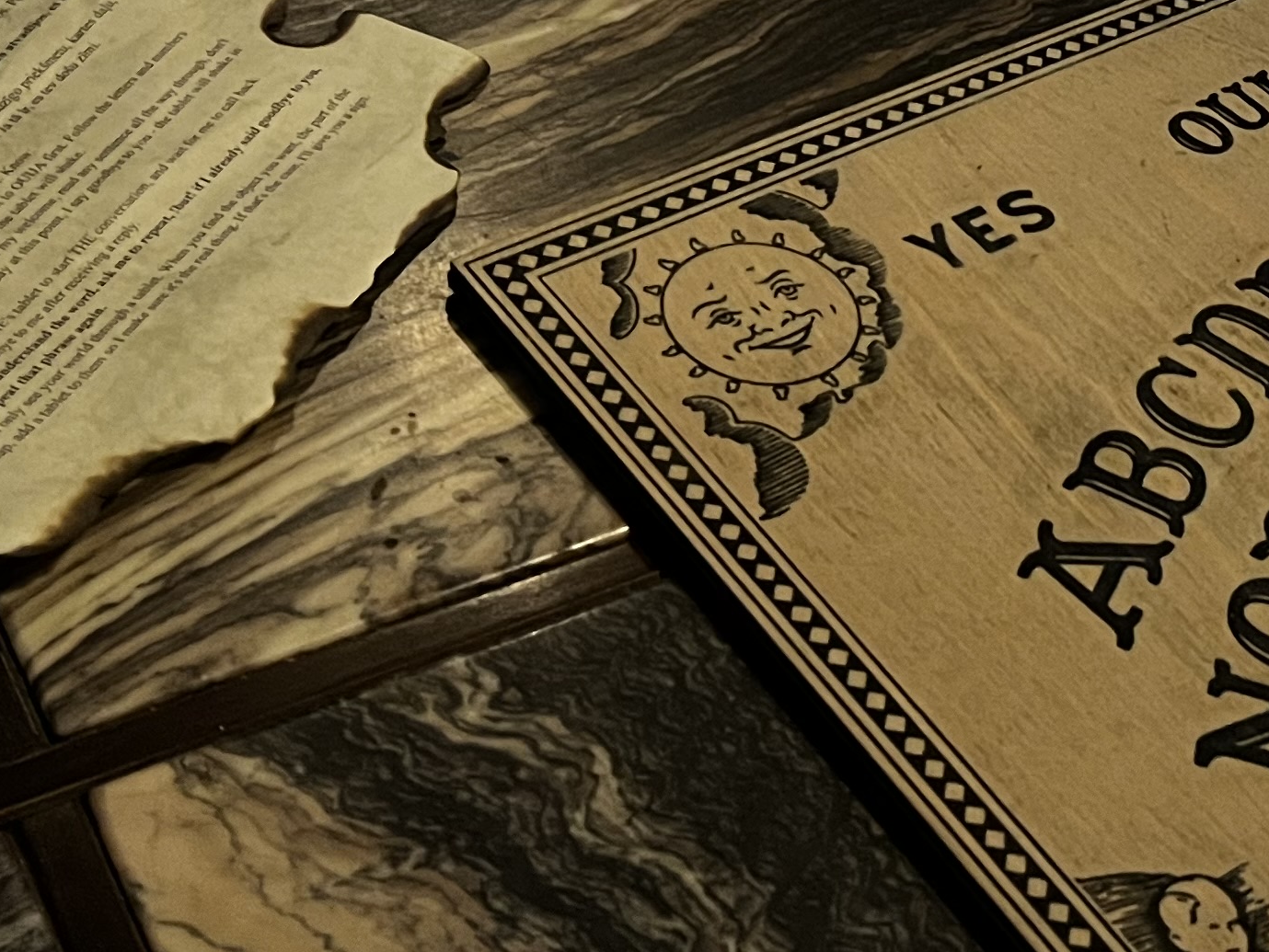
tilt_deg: -36.4
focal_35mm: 76
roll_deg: -14.2
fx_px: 2787
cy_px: -11
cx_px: 1159
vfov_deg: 18.8
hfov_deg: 24.8
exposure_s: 1/30
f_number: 1.6
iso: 800
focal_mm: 5.1
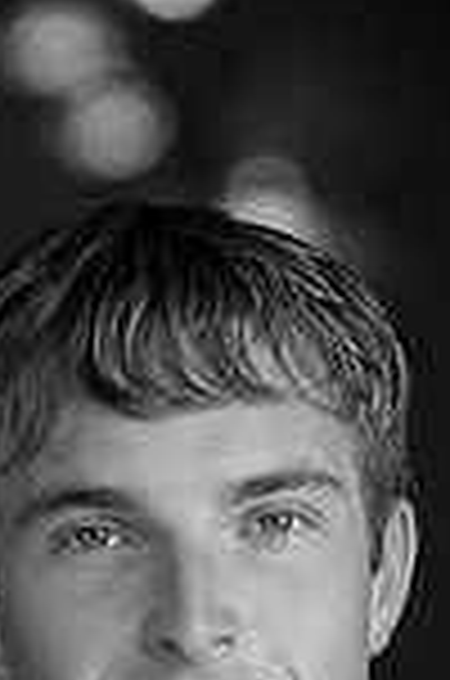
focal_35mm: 672
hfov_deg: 2.0
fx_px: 12657
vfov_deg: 3.1
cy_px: 703
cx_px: 101
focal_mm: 150
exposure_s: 1/80
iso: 100
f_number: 3.5
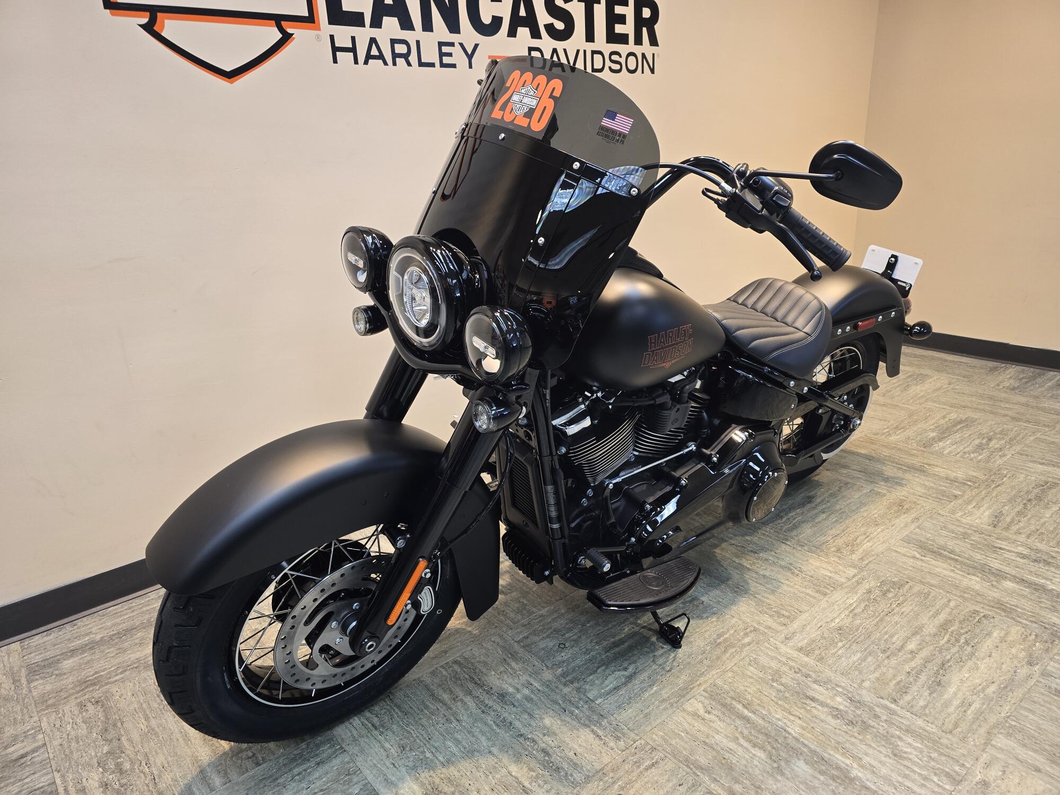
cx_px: 530
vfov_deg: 58.9
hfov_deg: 73.9
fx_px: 704
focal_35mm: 23
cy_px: 398
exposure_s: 1/120
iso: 200
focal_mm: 6.3
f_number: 1.7
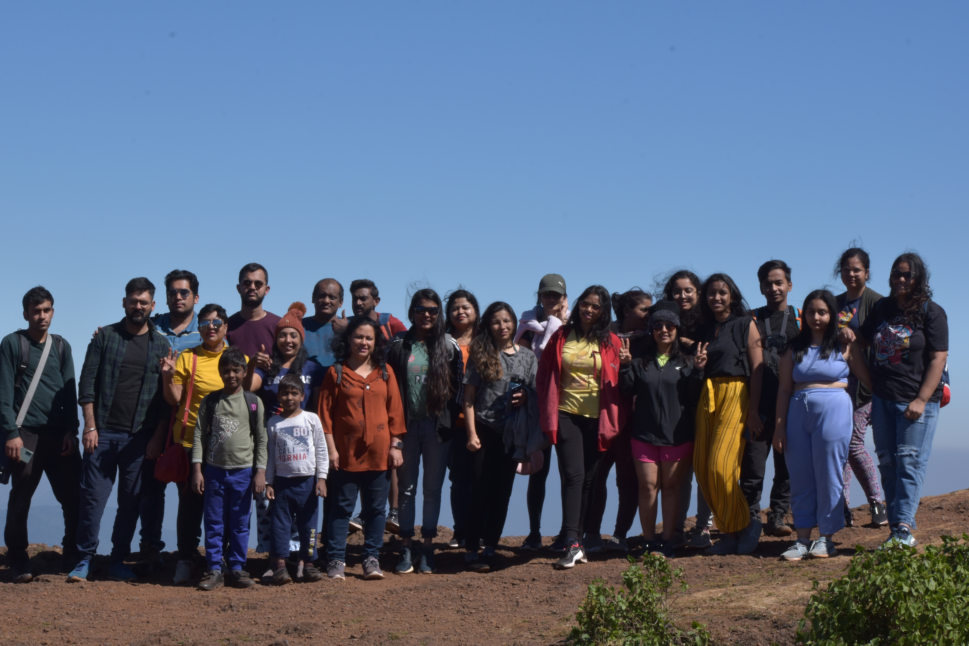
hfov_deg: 19.5
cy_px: 323
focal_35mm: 105
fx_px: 2826
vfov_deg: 13.0
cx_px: 484
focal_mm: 70
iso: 320
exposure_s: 1/200
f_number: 22
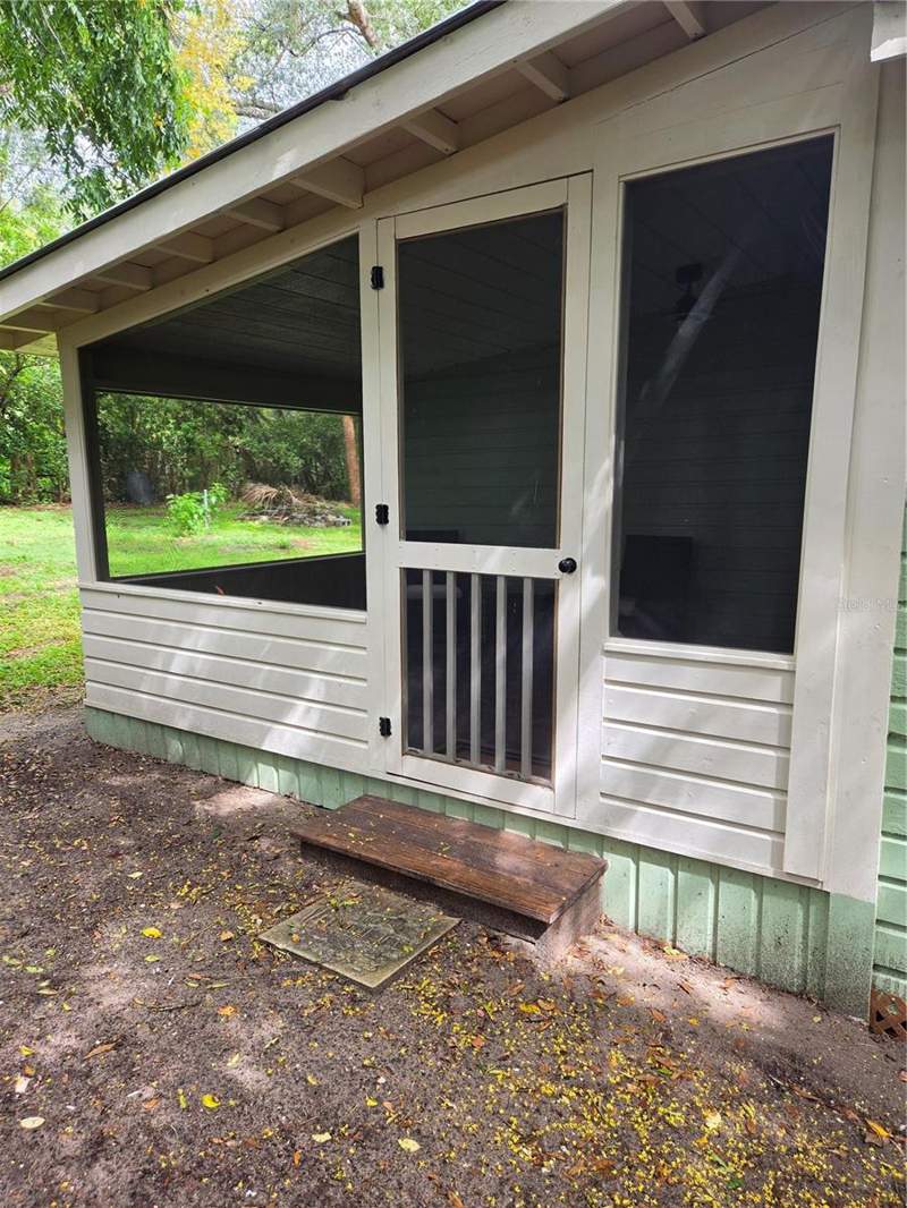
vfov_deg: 73.9
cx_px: 454
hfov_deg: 58.9
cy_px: 604
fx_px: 803
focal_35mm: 23
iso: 80
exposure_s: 1/180
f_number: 1.8
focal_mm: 5.4
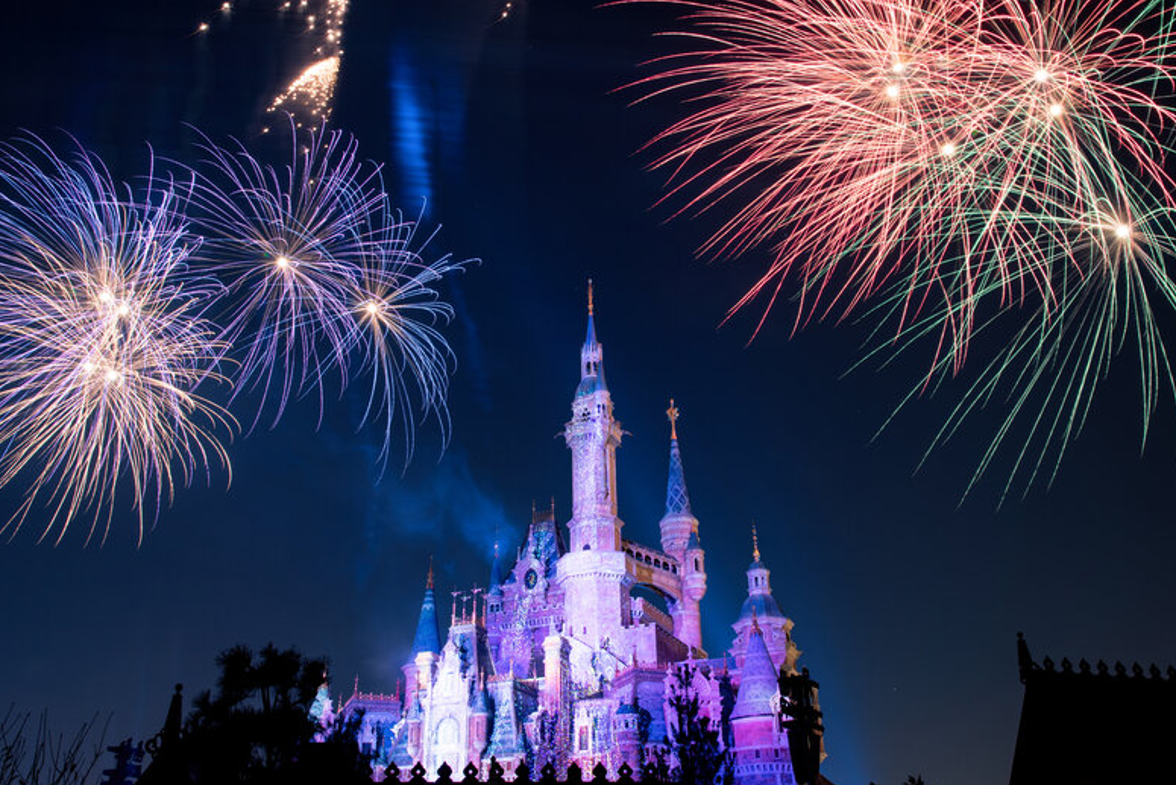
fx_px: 1045
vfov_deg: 41.1
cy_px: 383
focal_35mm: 32
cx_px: 578
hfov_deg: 58.7
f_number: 14
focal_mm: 31
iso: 100
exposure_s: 20
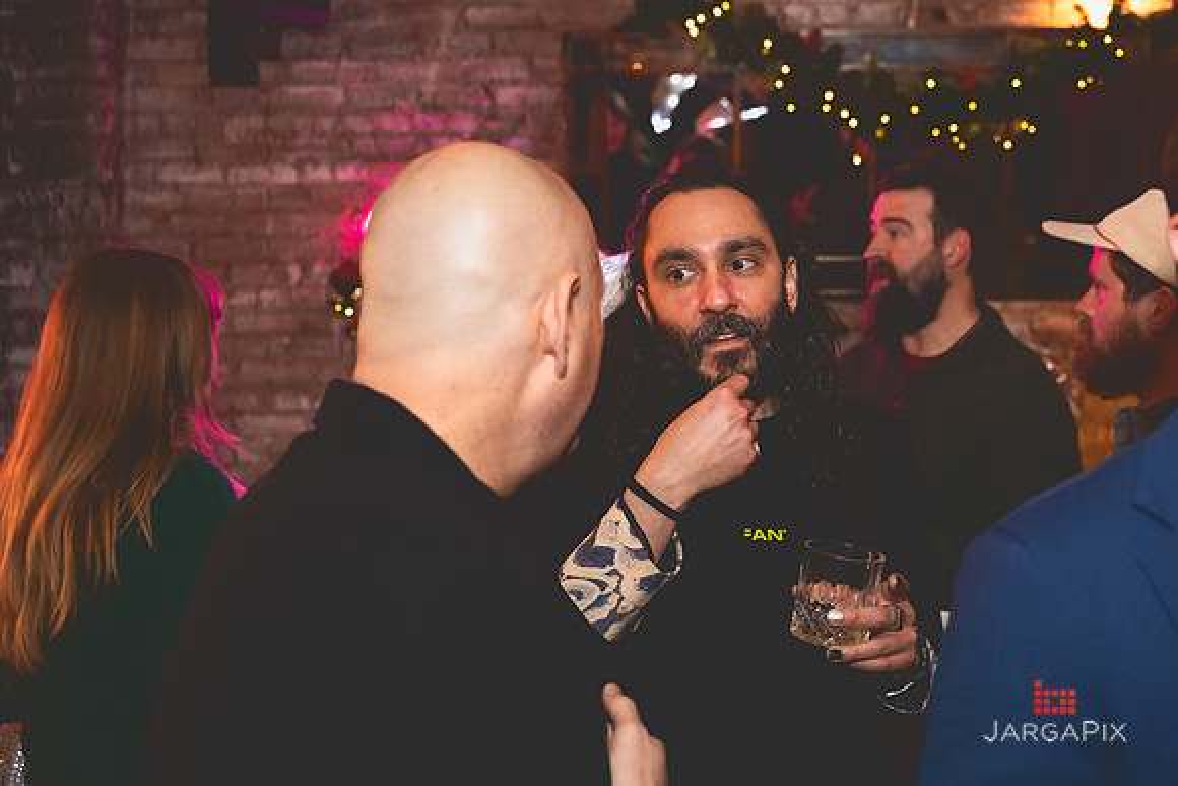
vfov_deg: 31.1
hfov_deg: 45.1
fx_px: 1410
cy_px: 393
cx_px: 718
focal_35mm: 43
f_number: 3.2
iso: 3200
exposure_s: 1/80
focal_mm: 35
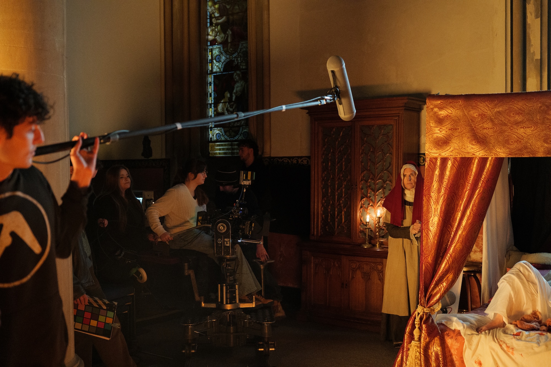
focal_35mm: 43
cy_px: 184
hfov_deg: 45.4
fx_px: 658
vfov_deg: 31.2
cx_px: 276
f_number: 2.8
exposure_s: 1/80
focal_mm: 43
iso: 12800
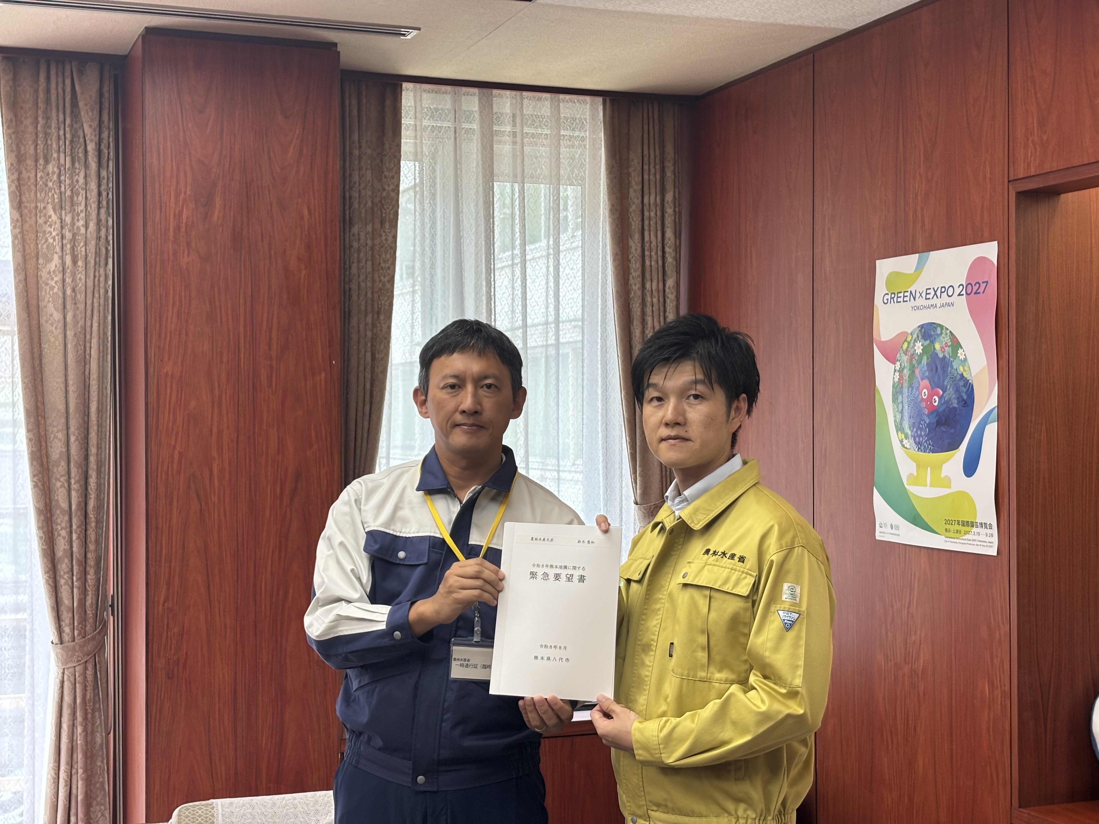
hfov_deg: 36.8
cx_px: 550
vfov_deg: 28.0
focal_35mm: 52
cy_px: 412
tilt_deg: -0.1
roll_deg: +0.2
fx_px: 1651
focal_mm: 5.96
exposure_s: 1/112
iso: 50
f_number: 1.6
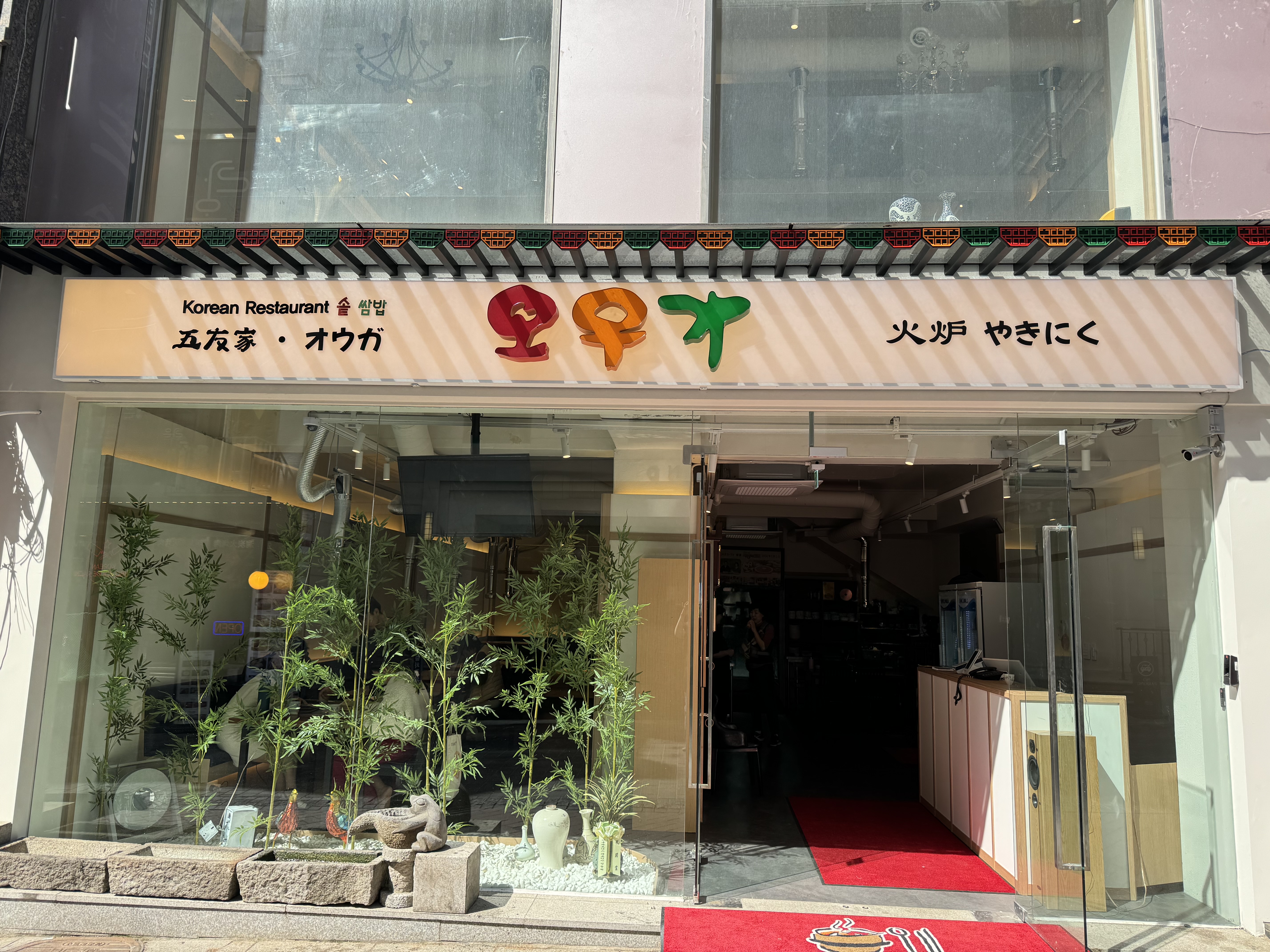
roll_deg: -1.5
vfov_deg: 56.8
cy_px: 476
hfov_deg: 71.6
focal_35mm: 24
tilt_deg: +7.7
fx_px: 881
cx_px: 635
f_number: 1.78
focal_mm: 6.76
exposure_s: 1/1425
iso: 80
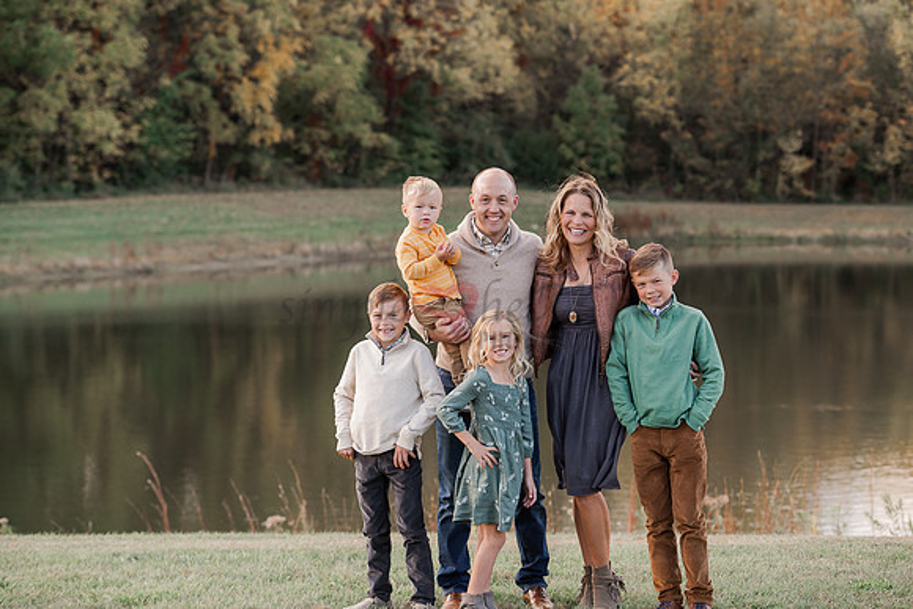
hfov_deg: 21.5
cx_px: 456
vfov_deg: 14.4
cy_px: 304
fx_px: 2410
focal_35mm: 95
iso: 400
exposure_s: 1/250
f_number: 4.5
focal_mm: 95
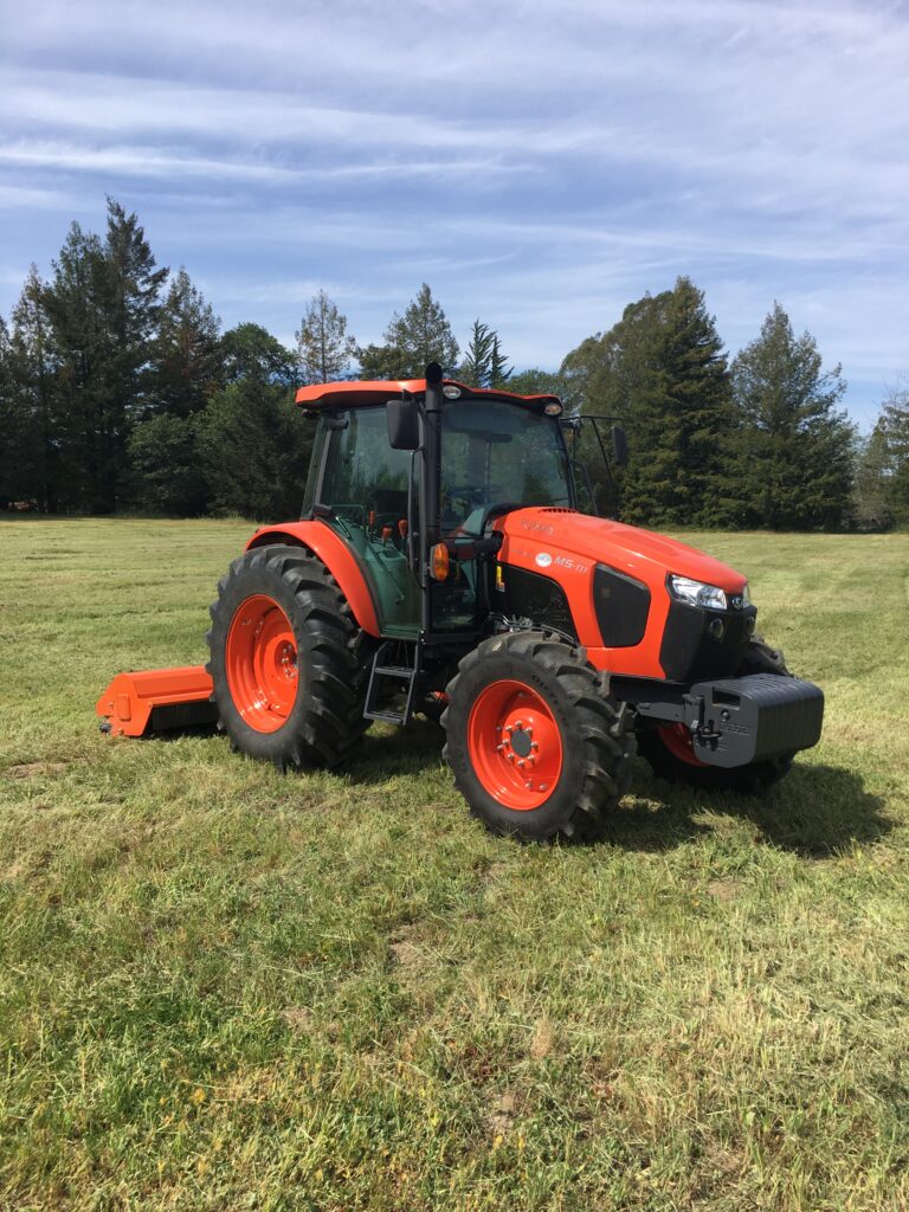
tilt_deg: -3.1
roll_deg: +2.0
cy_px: 606
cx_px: 454
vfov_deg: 61.7
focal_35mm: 29
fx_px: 1015
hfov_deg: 48.2
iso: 25
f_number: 2.2
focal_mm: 4.15
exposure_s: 1/1202
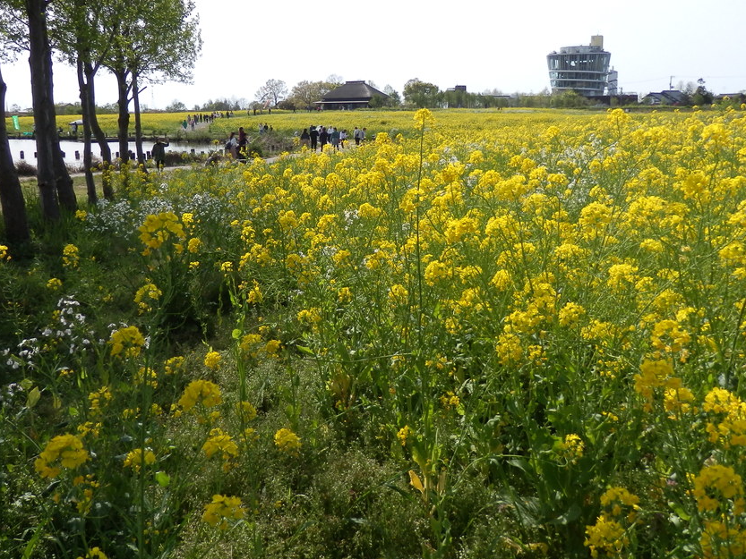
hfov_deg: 51.3
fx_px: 776
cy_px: 216
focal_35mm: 36
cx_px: 403
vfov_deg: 39.5
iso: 80
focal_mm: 4.5
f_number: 8.7
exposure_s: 1/160
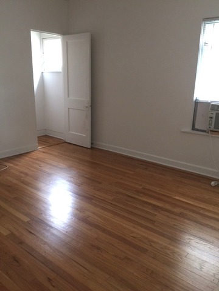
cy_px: 146
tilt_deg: -15.5
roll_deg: -1.9
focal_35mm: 29
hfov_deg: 48.2
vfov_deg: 61.7
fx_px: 245
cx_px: 110
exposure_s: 1/15
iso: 50
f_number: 2.2
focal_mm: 4.15
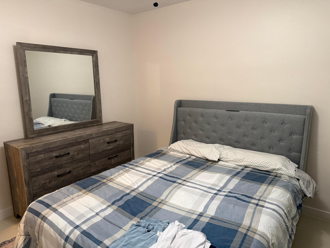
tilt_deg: -10.6
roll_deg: +0.3
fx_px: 229
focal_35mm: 24
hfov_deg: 71.6
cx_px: 165
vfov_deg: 56.8
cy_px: 124
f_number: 1.78
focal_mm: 6.76
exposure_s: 1/60
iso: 400
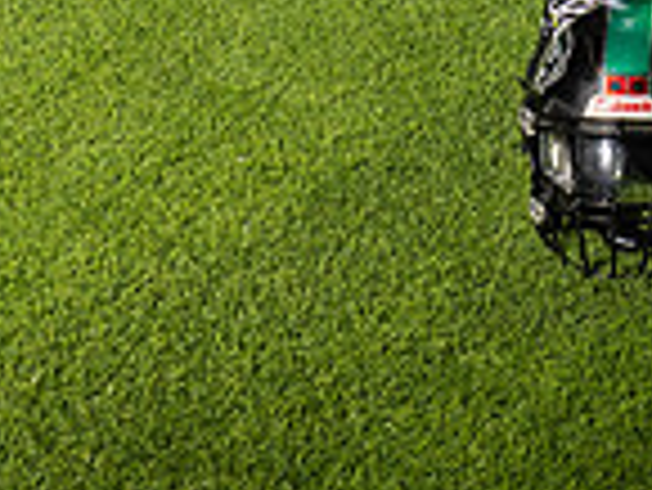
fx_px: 2922
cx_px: 656
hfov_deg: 12.6
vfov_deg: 9.0
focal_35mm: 155
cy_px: -508
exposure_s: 1/400
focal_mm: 52
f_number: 7.1
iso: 1000
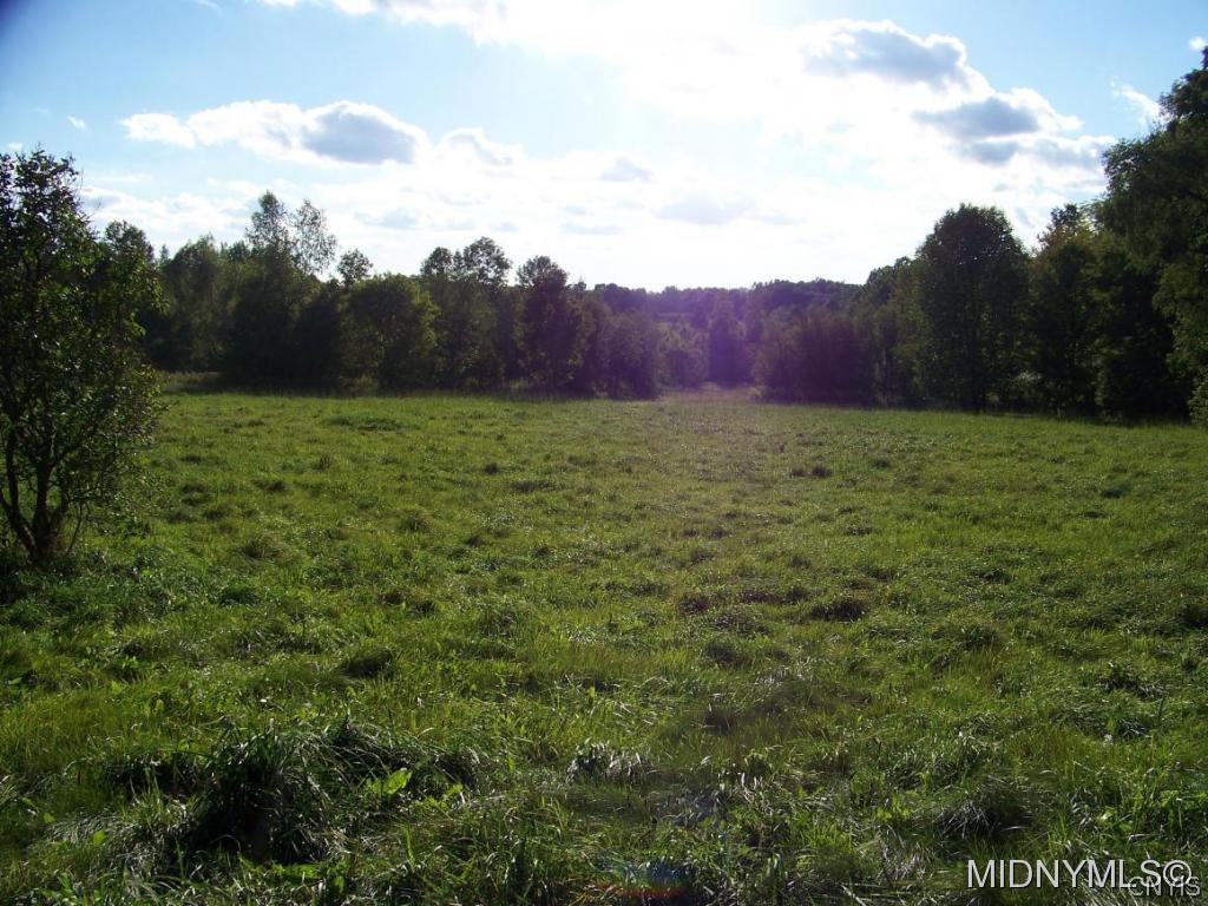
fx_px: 1256
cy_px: 453
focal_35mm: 36
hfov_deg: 51.4
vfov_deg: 39.7
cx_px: 604
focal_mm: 5.85
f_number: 4
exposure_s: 1/640
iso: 64
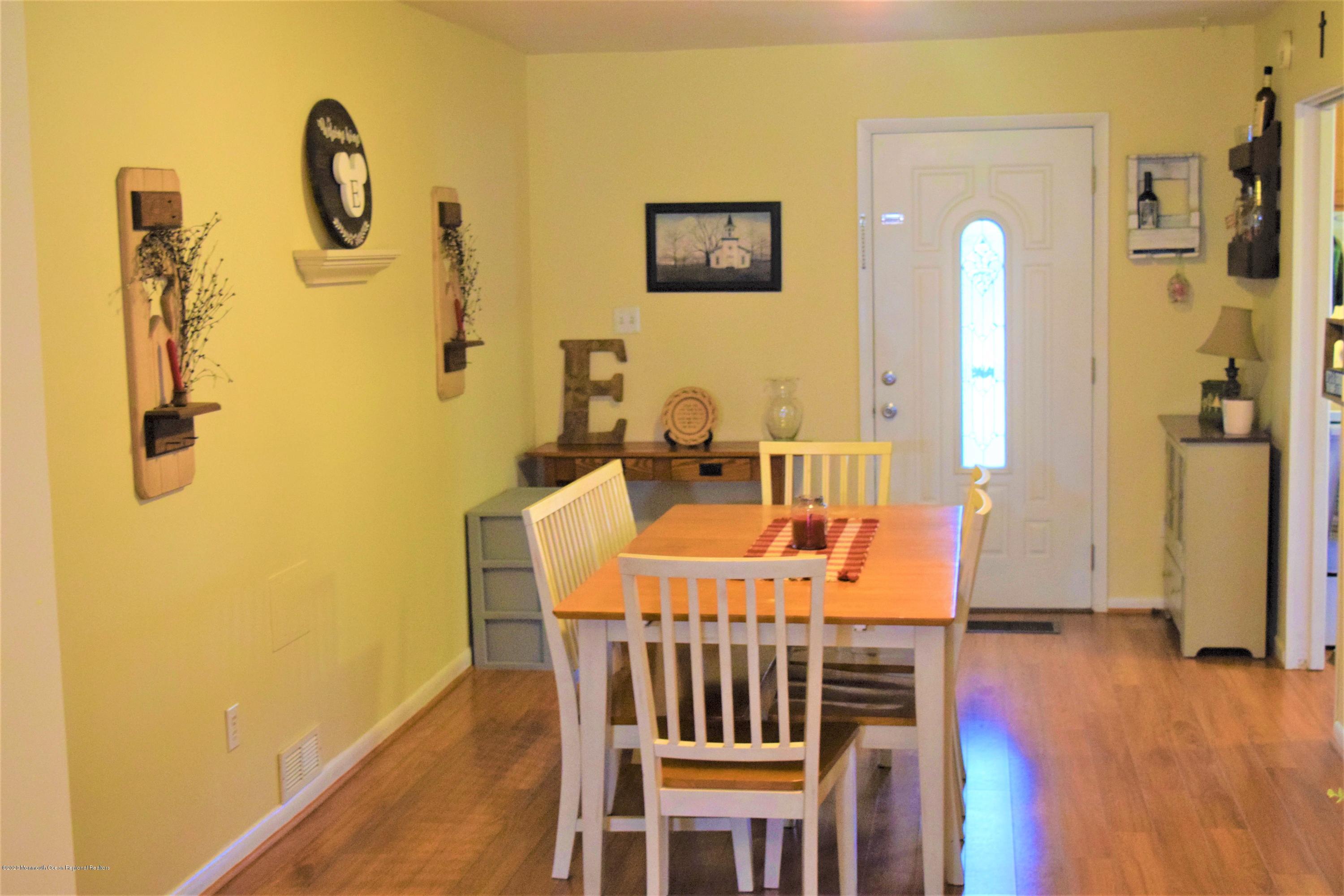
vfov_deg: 28.9
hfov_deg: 42.3
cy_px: 448
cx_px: 672
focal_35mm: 46
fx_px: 1736
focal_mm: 31
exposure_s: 1/60
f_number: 4.2
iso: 2200
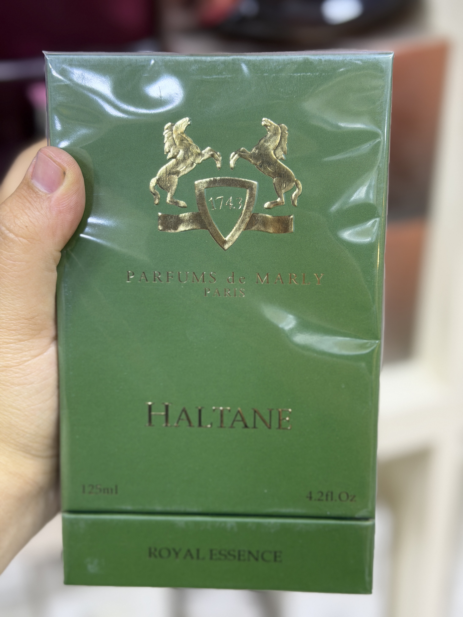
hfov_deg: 30.3
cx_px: 232
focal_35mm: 48
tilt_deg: -31.5
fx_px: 856
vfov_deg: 39.7
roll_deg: +1.7
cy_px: 308
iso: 250
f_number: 1.78
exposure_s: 1/100
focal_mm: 6.76
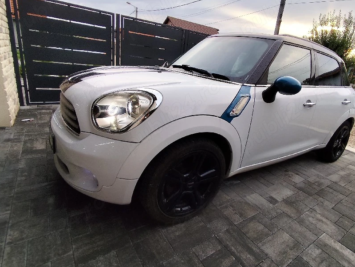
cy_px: 120
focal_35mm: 20
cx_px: 202
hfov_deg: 81.3
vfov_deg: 65.9
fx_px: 205
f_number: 2.2
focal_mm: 1.65
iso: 50
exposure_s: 1/238
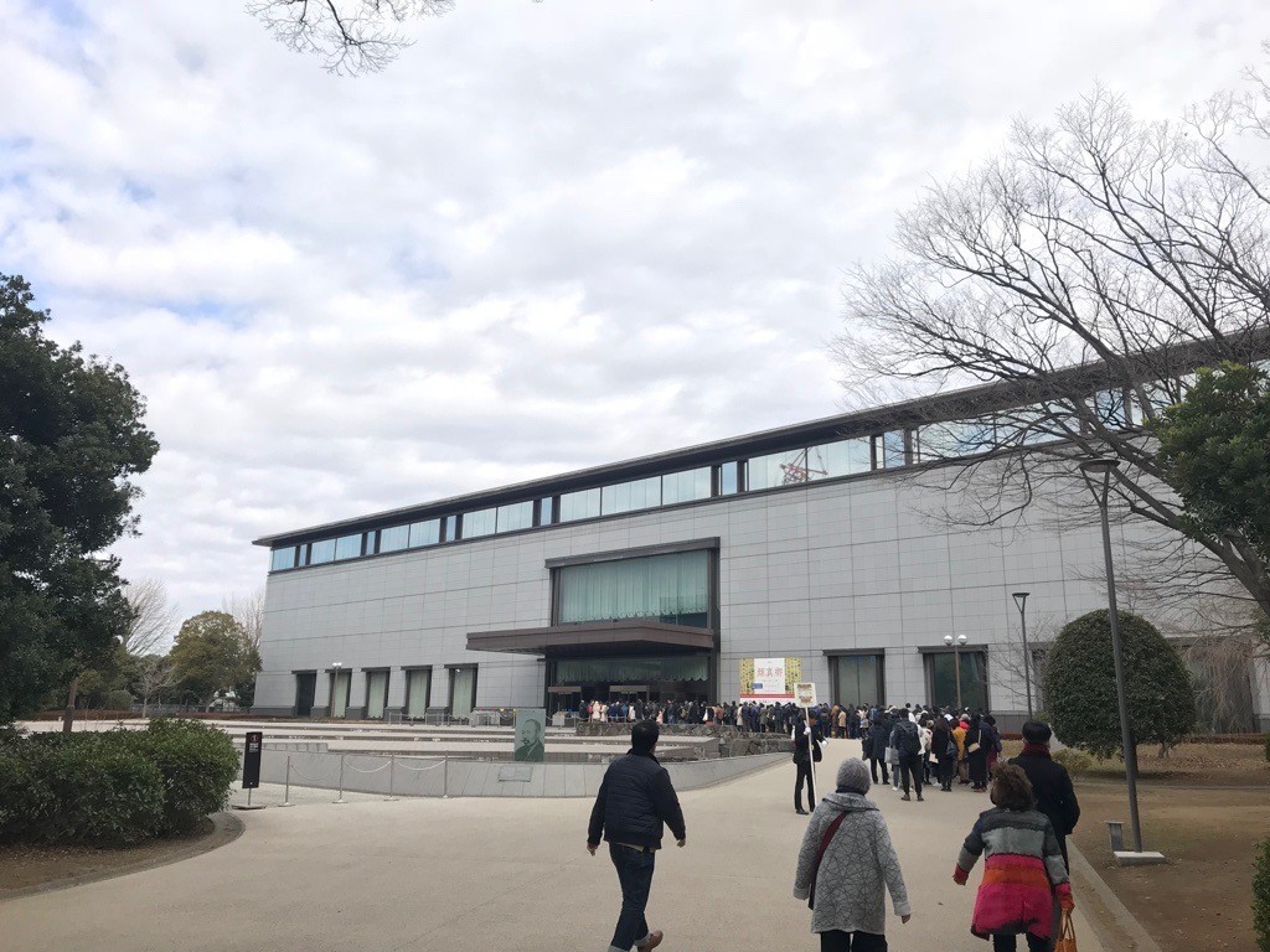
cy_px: 476
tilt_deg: +14.8
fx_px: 1027
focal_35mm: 28
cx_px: 635
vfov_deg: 49.7
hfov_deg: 63.4
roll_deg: -2.9
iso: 20
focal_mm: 3.99
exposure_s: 1/847
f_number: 1.8
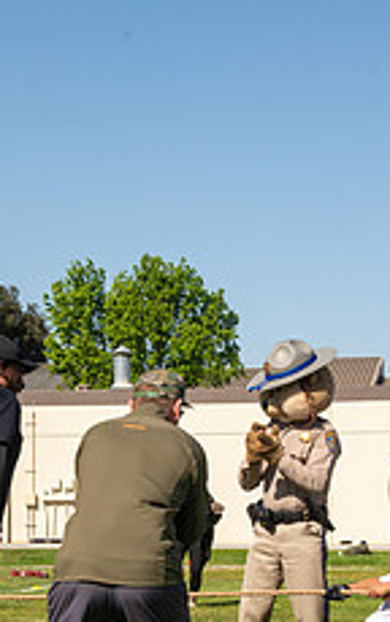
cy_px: 512
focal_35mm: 101
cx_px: 43
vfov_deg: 20.3
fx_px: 1715
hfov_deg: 12.9
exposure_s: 1/160
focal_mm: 38
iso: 100
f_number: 11
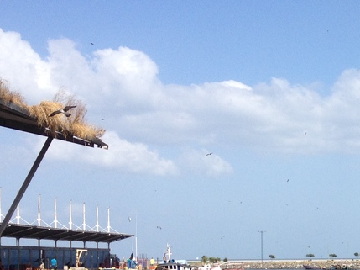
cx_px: 409
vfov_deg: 14.9
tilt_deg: -2.7
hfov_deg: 19.1
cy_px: 241
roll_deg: +0.6
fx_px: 1018
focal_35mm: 98
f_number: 2.4
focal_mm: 4.28
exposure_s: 1/2045
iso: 50
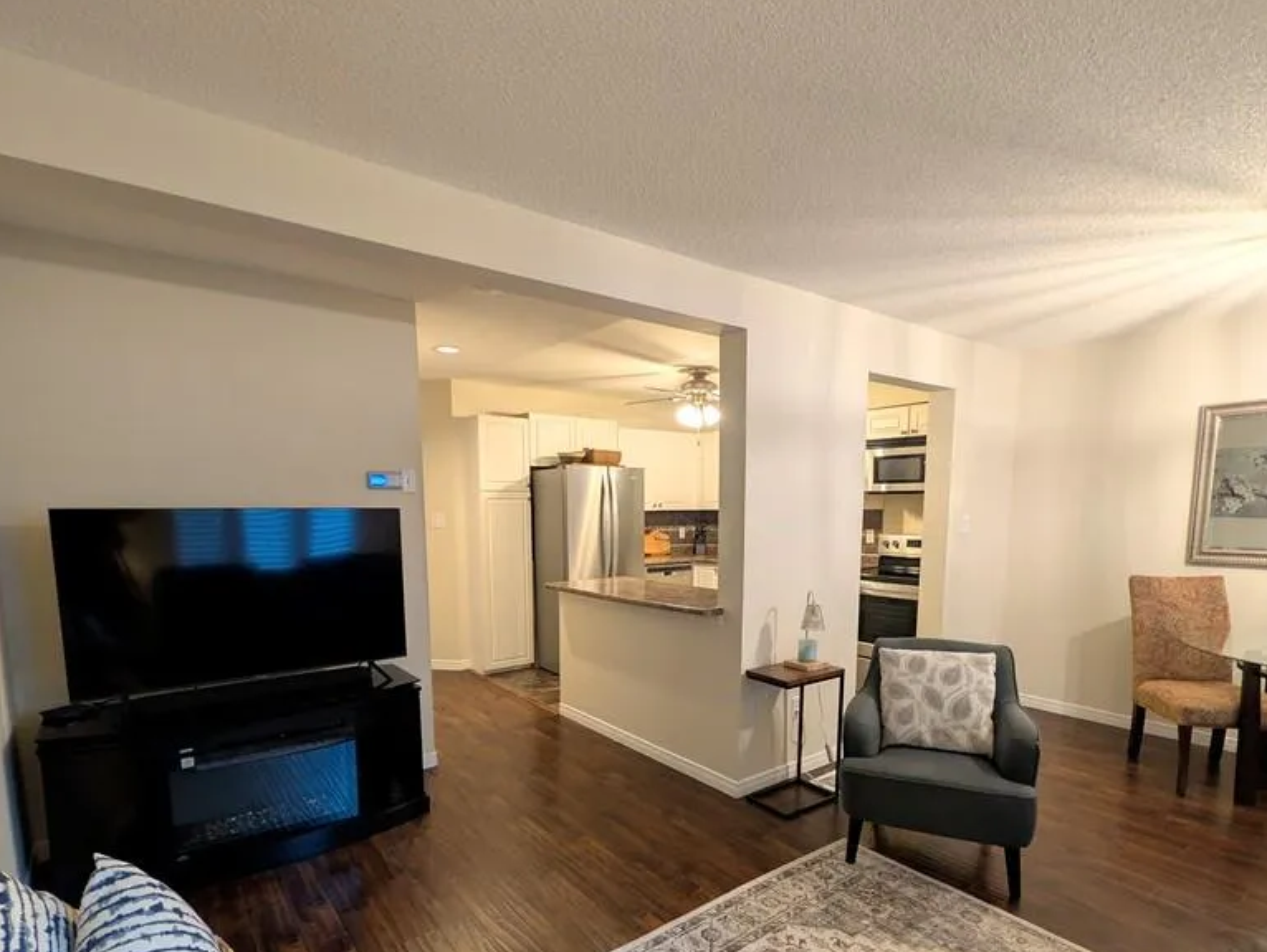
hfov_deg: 94.4
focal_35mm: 16
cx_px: 631
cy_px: 593
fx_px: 586
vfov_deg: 76.9
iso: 80
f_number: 1.7
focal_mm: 2.02
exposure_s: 1/24
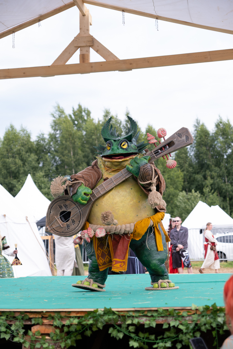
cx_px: 116
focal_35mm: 73
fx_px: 709
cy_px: 174
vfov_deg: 27.7
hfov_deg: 18.7
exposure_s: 1/1000
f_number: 2.8
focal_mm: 48.5
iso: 160
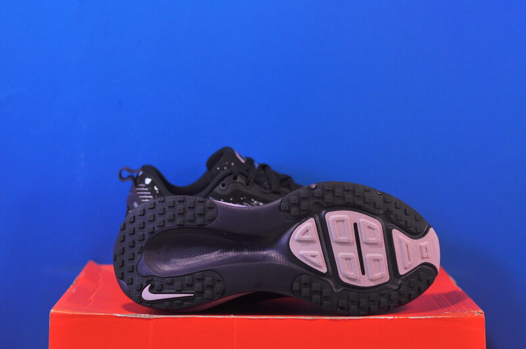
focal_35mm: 75
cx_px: 263
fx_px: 1094
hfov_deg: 27.0
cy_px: 174
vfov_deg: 18.1
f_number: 2.8
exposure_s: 1/320
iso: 250
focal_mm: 50
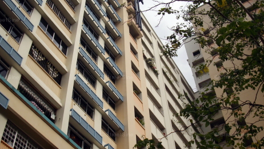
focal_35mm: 48
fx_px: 336
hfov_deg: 42.9
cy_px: 78
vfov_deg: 24.9
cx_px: 143
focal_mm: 6.2
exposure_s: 1/125
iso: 80
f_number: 5.6
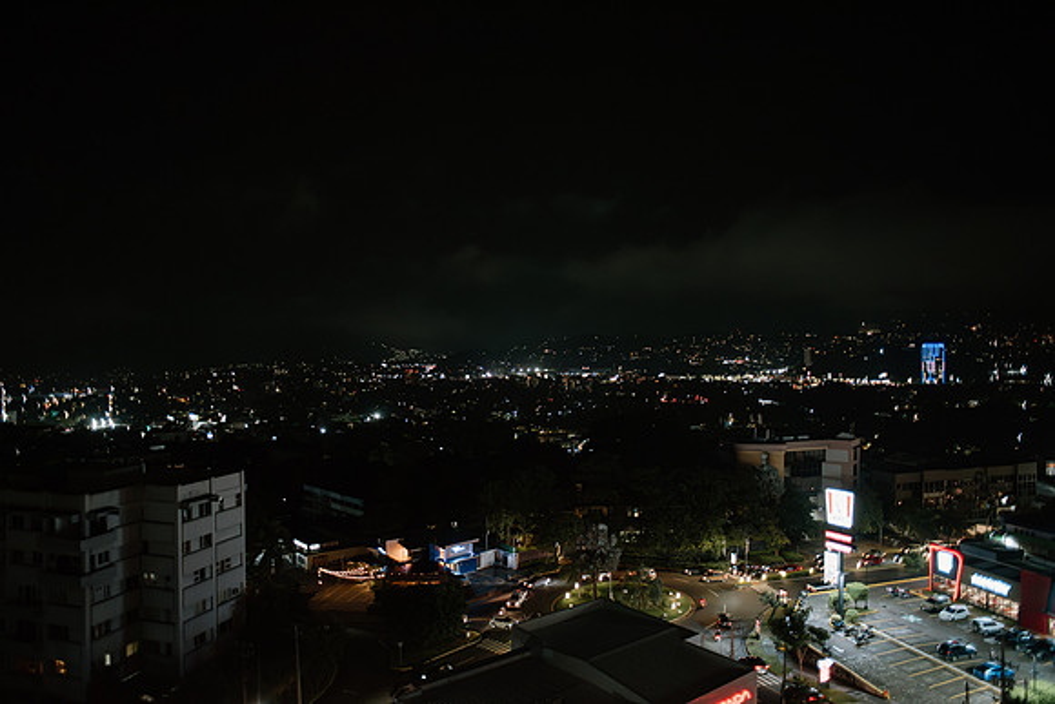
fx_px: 703
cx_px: 528
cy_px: 352
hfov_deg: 73.7
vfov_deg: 53.2
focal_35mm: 24
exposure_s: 1/125
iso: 2000
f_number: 2.8
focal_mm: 24
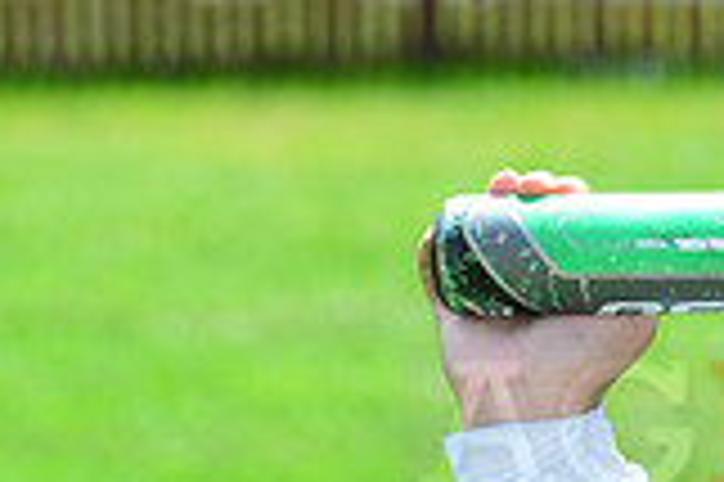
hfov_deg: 4.2
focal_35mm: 486
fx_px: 9764
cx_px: 1156
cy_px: 403
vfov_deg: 2.8
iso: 200
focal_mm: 135
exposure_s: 1/200
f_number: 8
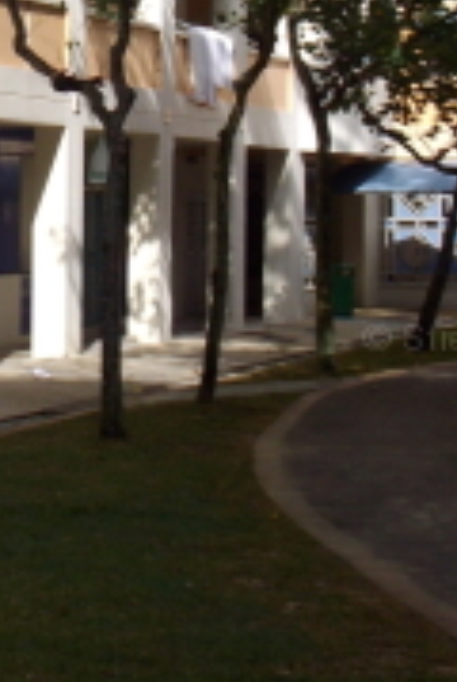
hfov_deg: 11.4
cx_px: -114
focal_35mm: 118
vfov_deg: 16.9
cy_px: -38
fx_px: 2238
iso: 80
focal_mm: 6.2
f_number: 5.6
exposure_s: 1/125
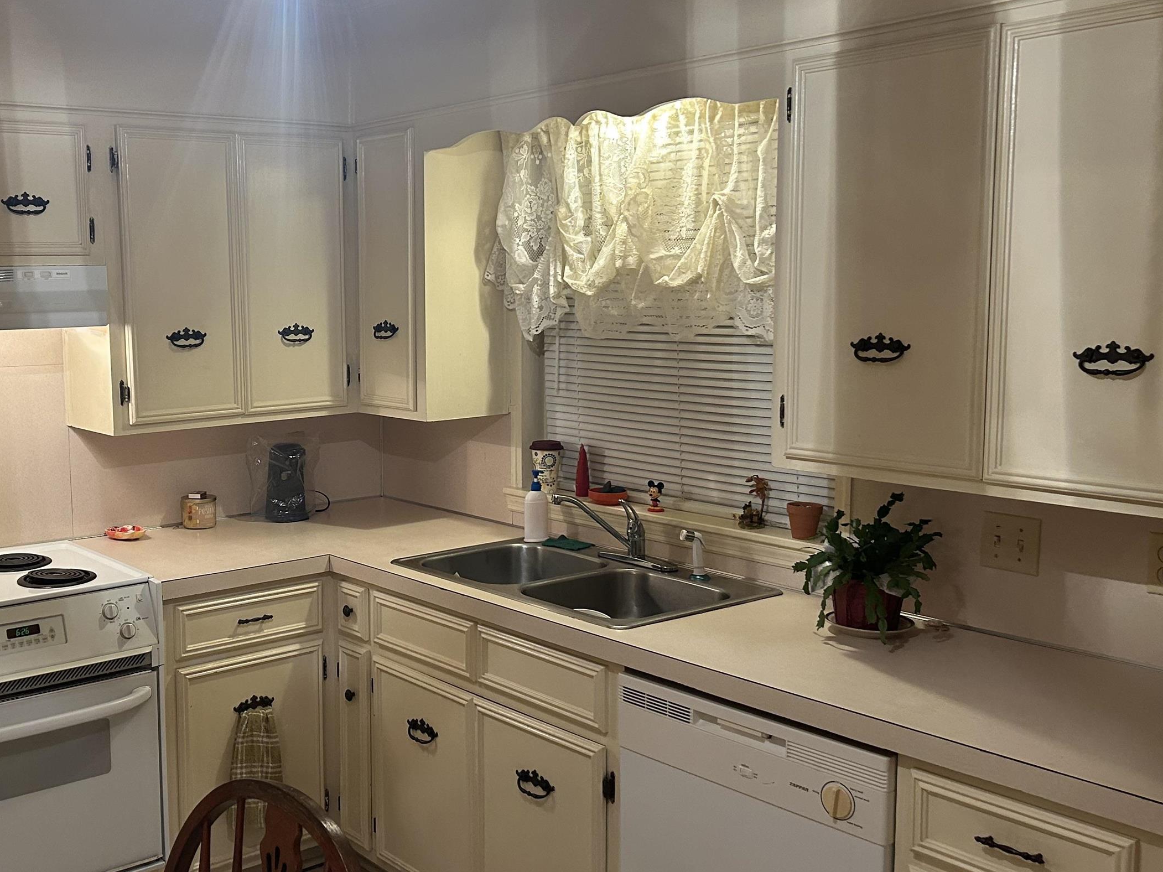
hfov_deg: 47.9
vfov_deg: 37.7
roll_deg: +1.9
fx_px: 1277
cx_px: 361
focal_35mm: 38
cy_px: 430
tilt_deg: -6.9
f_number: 1.5
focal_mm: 5.7
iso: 200
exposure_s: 1/60
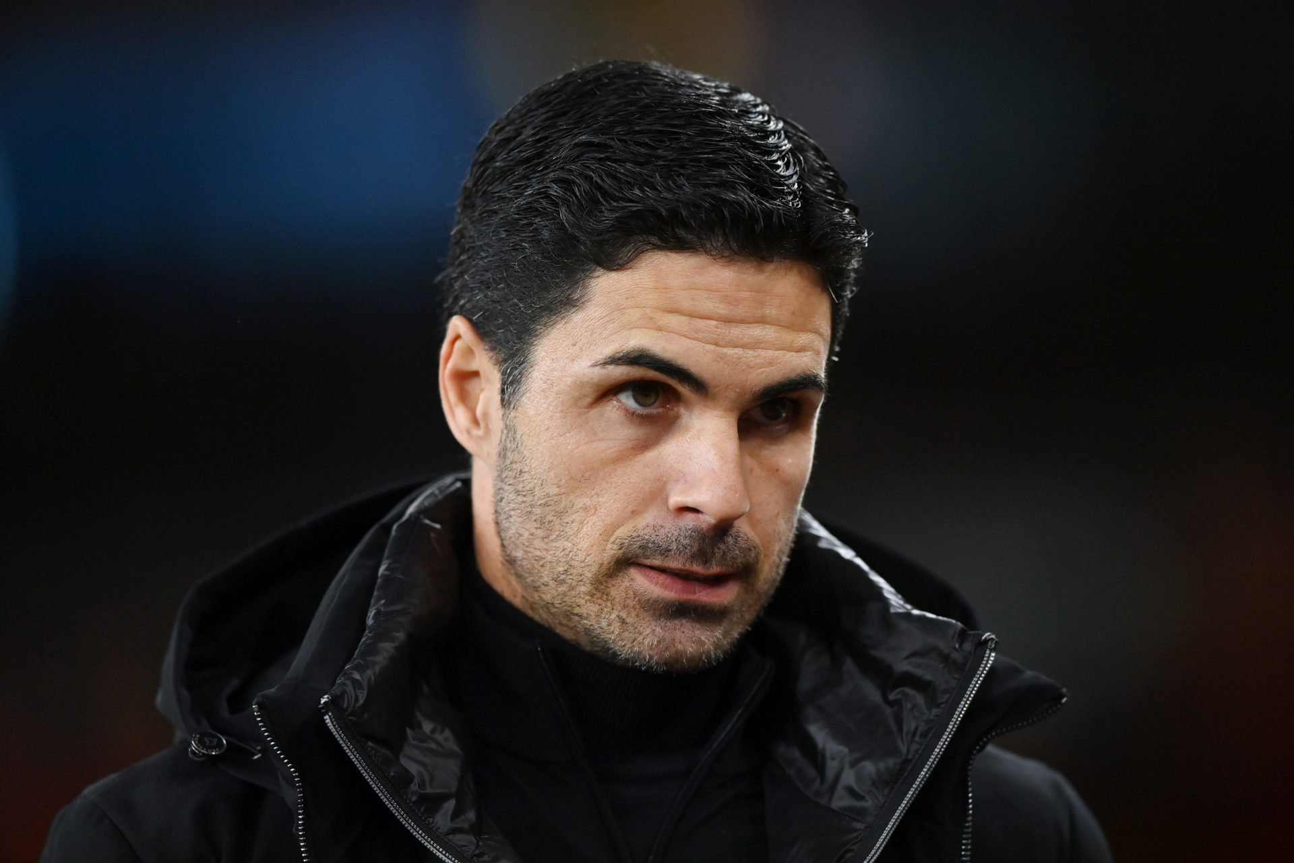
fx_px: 14377
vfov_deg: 3.4
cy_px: 432
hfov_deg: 5.2
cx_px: 647
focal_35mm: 400
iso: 2500
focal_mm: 400
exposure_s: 1/2000
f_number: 2.8
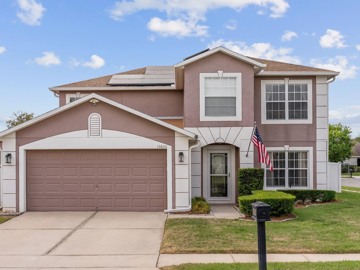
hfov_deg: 41.2
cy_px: 134
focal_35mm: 46
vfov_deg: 31.5
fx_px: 478
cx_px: 176
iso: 125
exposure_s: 1/320
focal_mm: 42
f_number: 9
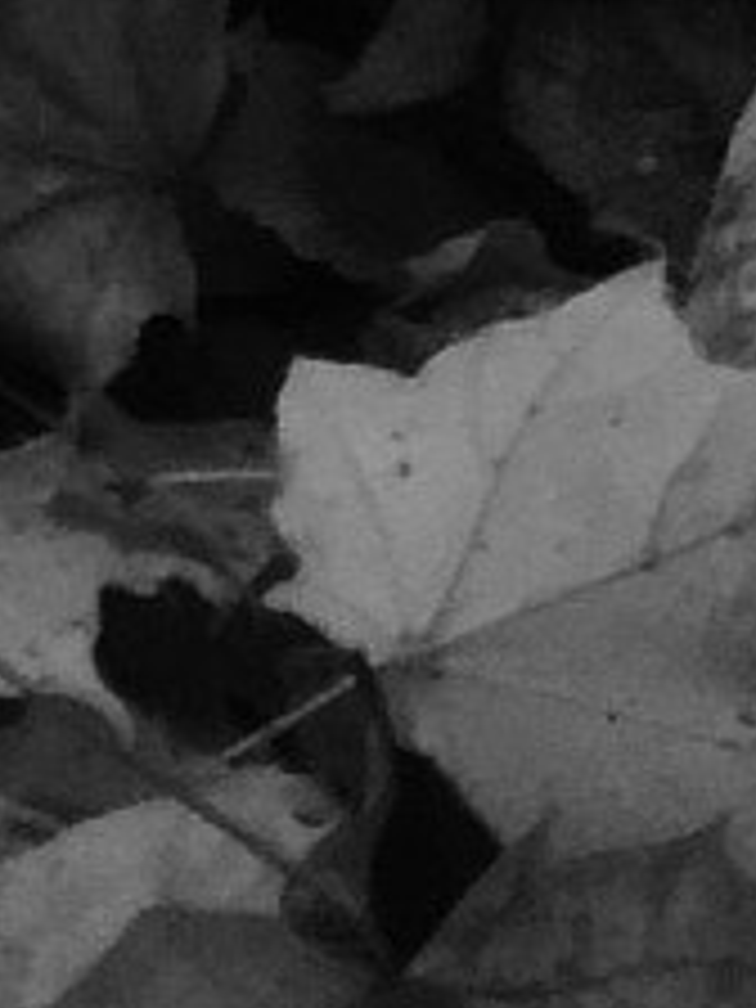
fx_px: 6028
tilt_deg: -12.7
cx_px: -1876
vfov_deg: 8.3
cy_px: -1804
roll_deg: -1.0
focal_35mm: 207
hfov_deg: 6.3
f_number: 2.2
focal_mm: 4.15
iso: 32
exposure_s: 1/412
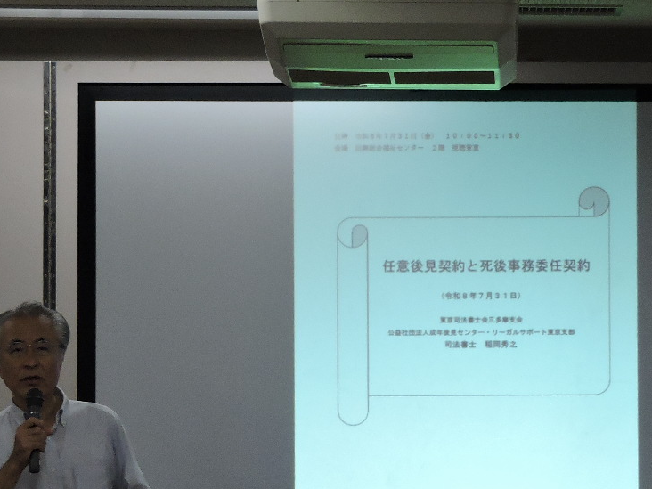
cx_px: 415
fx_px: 5556
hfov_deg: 6.7
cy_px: 312
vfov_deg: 5.0
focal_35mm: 295
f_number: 5
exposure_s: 1/60
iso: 400
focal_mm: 24.2
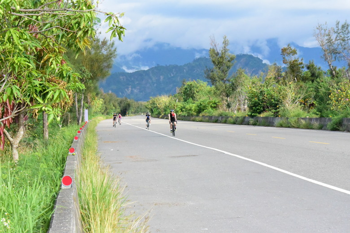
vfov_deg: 11.4
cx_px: 175
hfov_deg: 17.1
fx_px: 1167
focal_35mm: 120
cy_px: 116
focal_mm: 120
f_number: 16
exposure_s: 1/4000
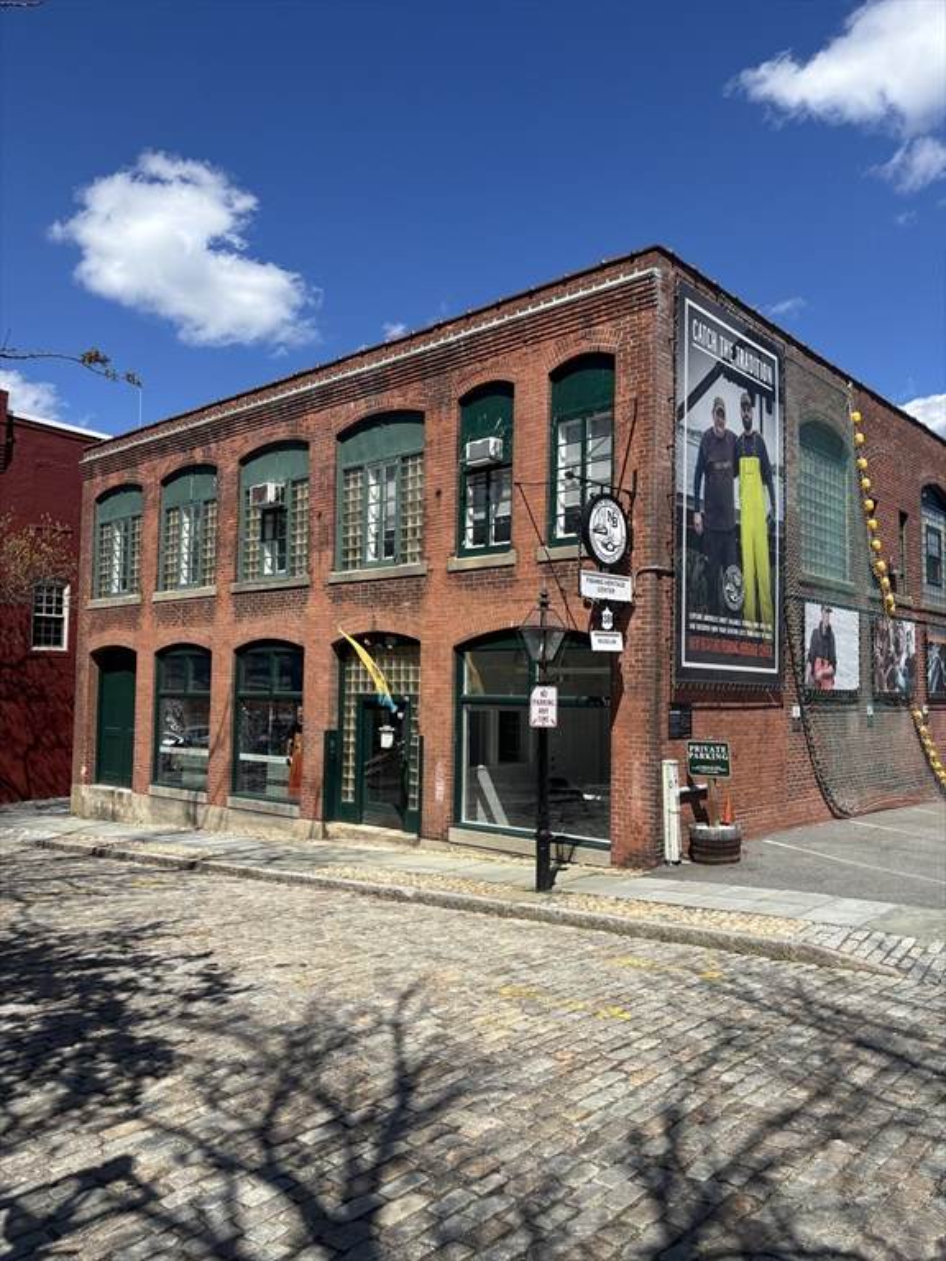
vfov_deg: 67.3
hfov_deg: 53.1
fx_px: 947
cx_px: 473
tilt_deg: +4.0
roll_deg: -1.2
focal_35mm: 26
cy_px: 630
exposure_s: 1/3534
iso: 50
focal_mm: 5.96
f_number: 1.6
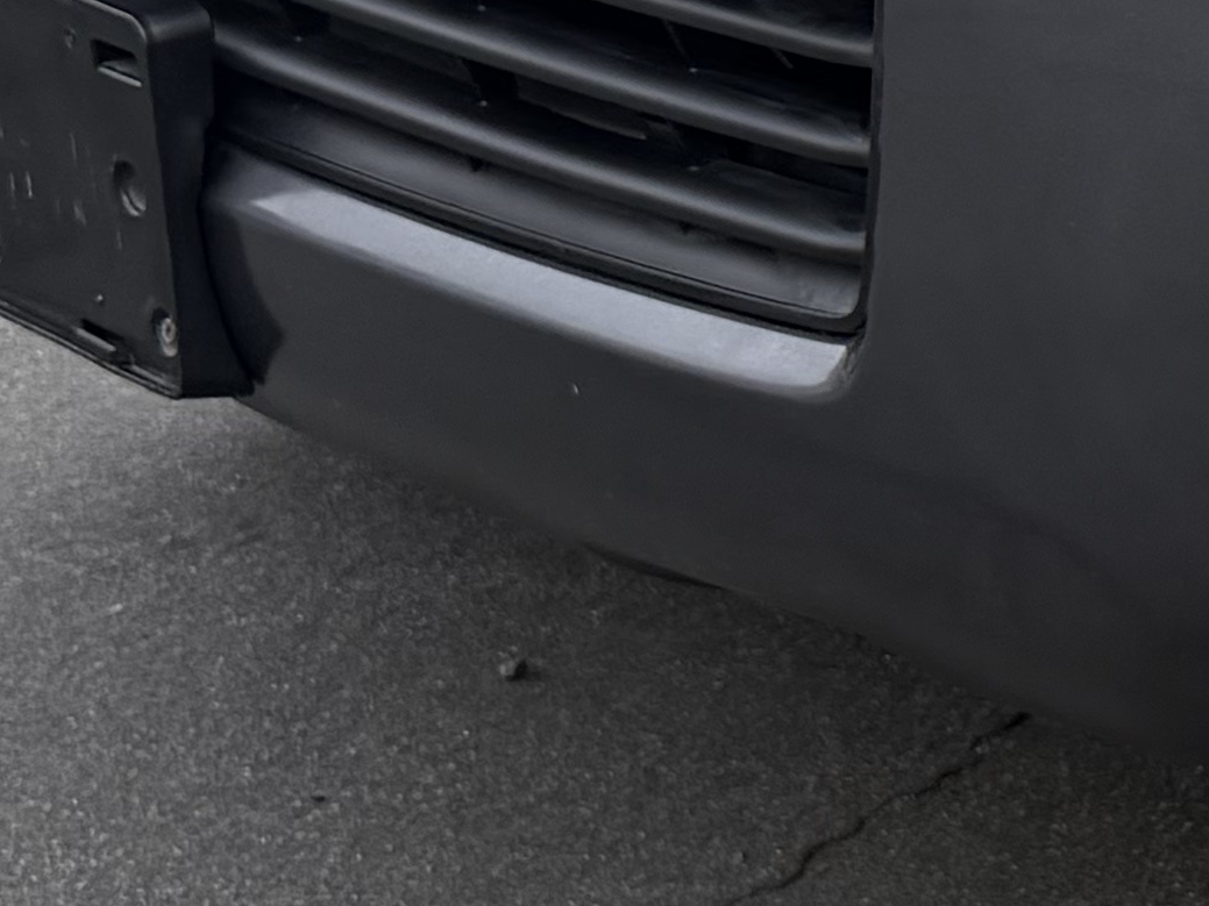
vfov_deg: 11.0
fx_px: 4610
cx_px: 2091
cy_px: -278
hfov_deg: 13.6
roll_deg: -2.0
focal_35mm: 132
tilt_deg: -9.6
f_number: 1.78
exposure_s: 1/1106
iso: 100
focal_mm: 6.76
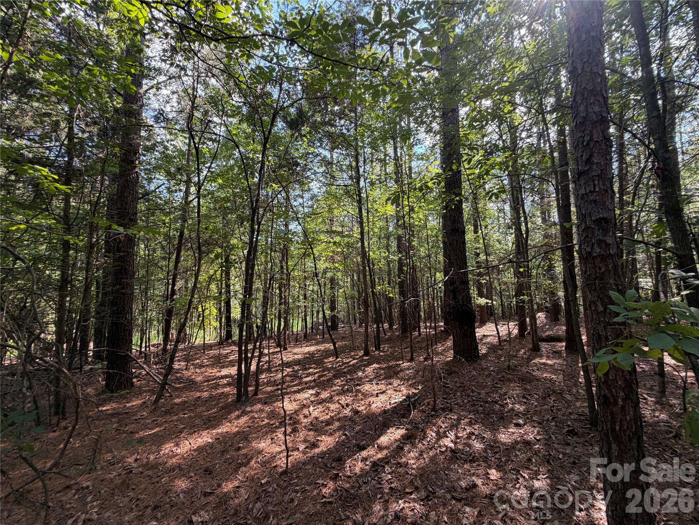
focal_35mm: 14
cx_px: 350
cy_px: 262
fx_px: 283
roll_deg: +4.1
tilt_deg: +4.4
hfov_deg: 102.1
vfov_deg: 85.7
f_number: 2.2
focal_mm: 2.22
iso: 64
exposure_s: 1/121
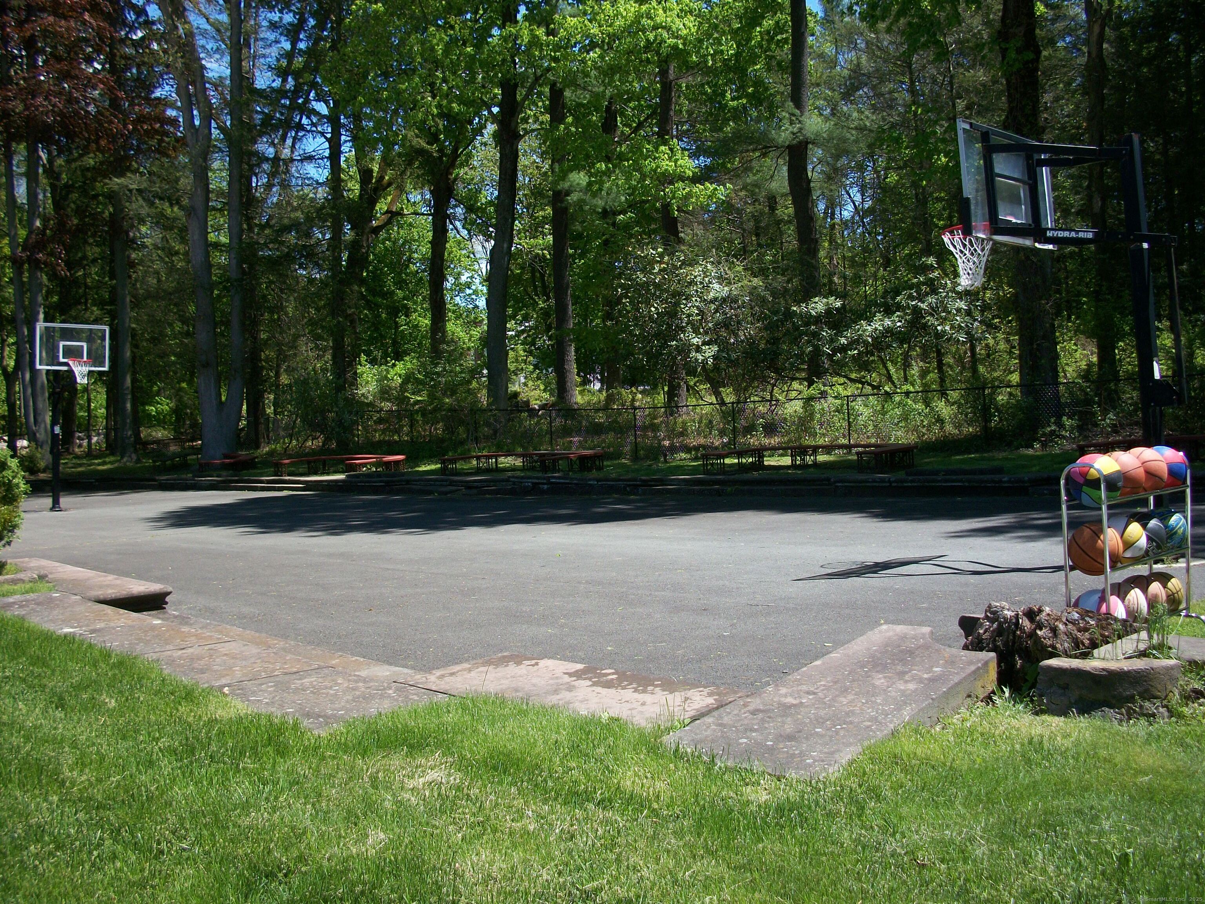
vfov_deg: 40.7
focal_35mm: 35
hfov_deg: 52.6
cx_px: 602
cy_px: 452
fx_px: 1218
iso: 80
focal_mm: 6.3
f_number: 3.1
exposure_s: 1/500
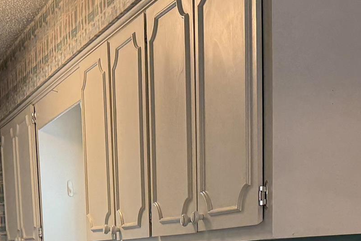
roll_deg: +3.1
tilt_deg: -9.0
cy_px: 416
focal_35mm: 96
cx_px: 61
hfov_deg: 20.9
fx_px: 963
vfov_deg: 13.1
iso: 160
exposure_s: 1/60
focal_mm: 6.76
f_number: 1.78
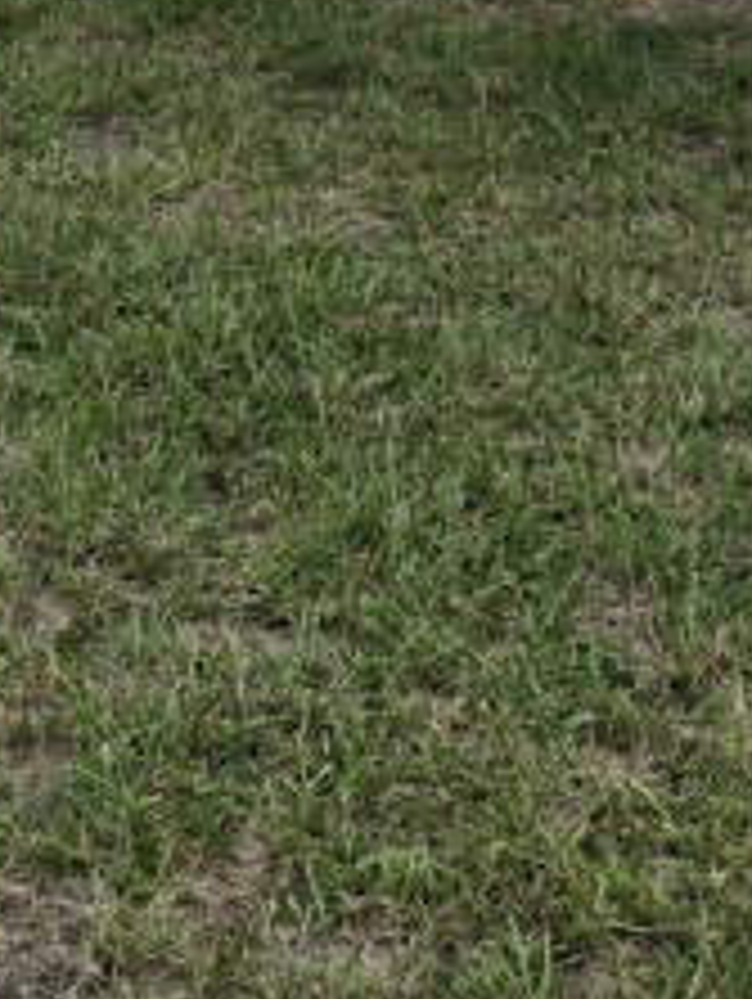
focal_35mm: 106
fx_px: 3064
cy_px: -356
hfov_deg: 13.9
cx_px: 77
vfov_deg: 17.2
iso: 32
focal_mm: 6.3
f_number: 1.7
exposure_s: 1/359
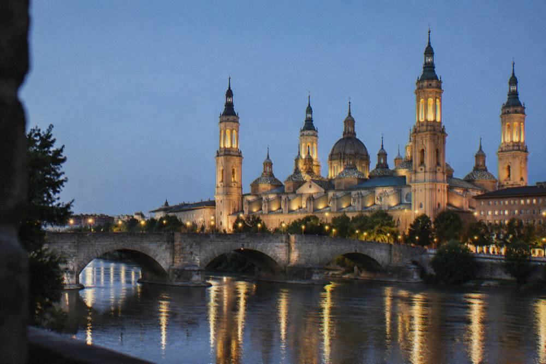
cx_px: 273
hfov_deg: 41.9
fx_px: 713
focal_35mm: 47
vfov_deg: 28.6
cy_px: 182
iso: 500
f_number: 7.1
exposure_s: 1/640
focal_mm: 47
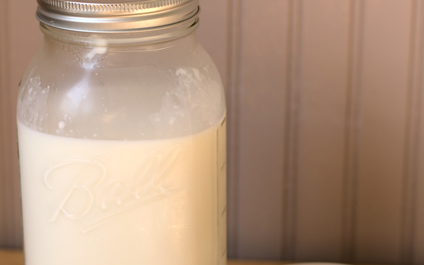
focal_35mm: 115
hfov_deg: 18.1
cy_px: 132
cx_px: 212
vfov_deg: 11.4
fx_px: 1329
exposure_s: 1/200
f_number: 2.8
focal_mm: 50
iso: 100
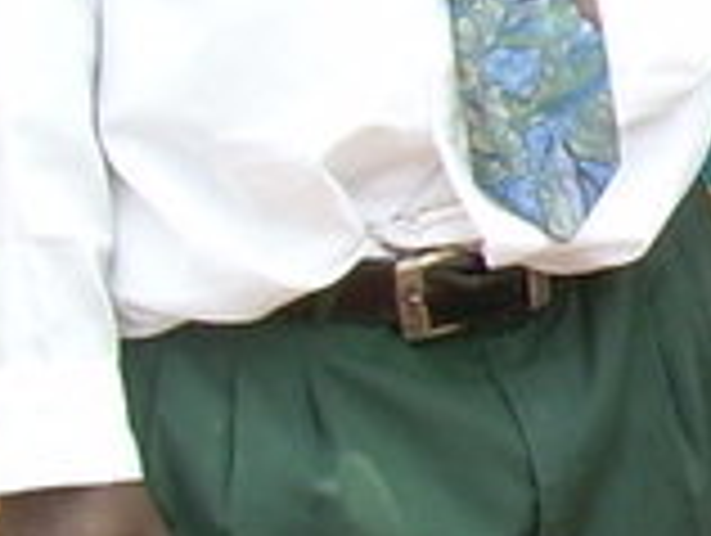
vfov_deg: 6.0
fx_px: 5060
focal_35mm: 246
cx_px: 1944
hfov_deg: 7.3
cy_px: 54
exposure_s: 1/136
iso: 50
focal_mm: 6.3
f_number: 4.6
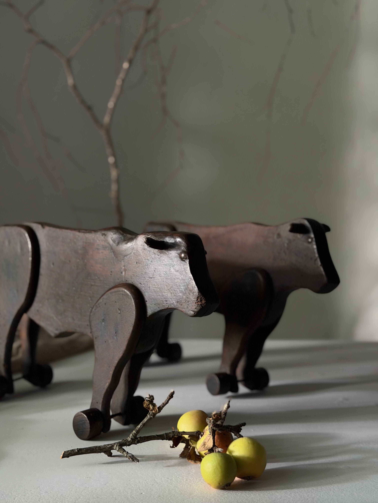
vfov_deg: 39.7
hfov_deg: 30.3
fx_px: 699
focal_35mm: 48
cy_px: 252
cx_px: 189
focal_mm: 6.76
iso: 500
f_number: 1.78
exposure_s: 1/39
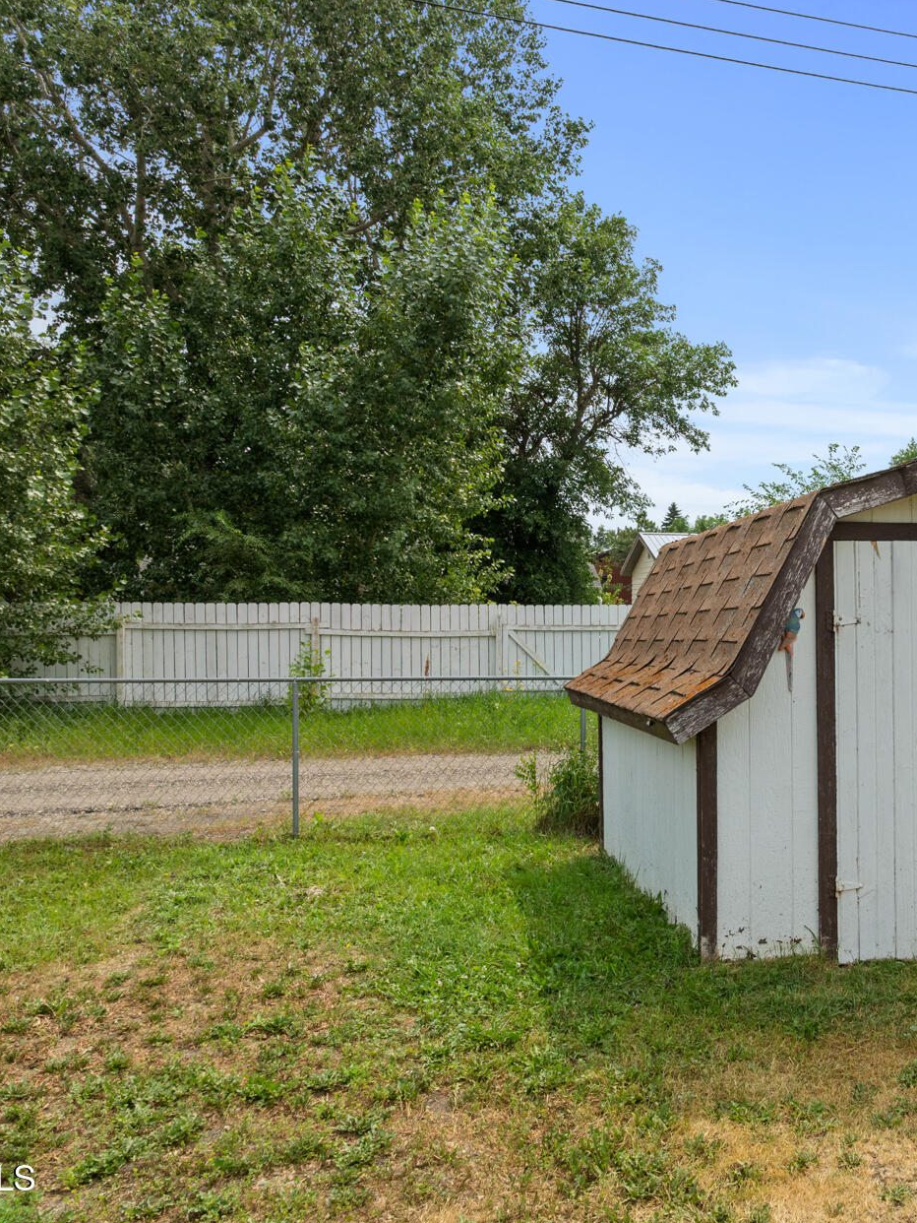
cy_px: 605
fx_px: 1165
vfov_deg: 55.3
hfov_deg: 40.9
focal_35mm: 33
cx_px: 749
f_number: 7.1
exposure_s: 1/320
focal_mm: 12.29
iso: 100
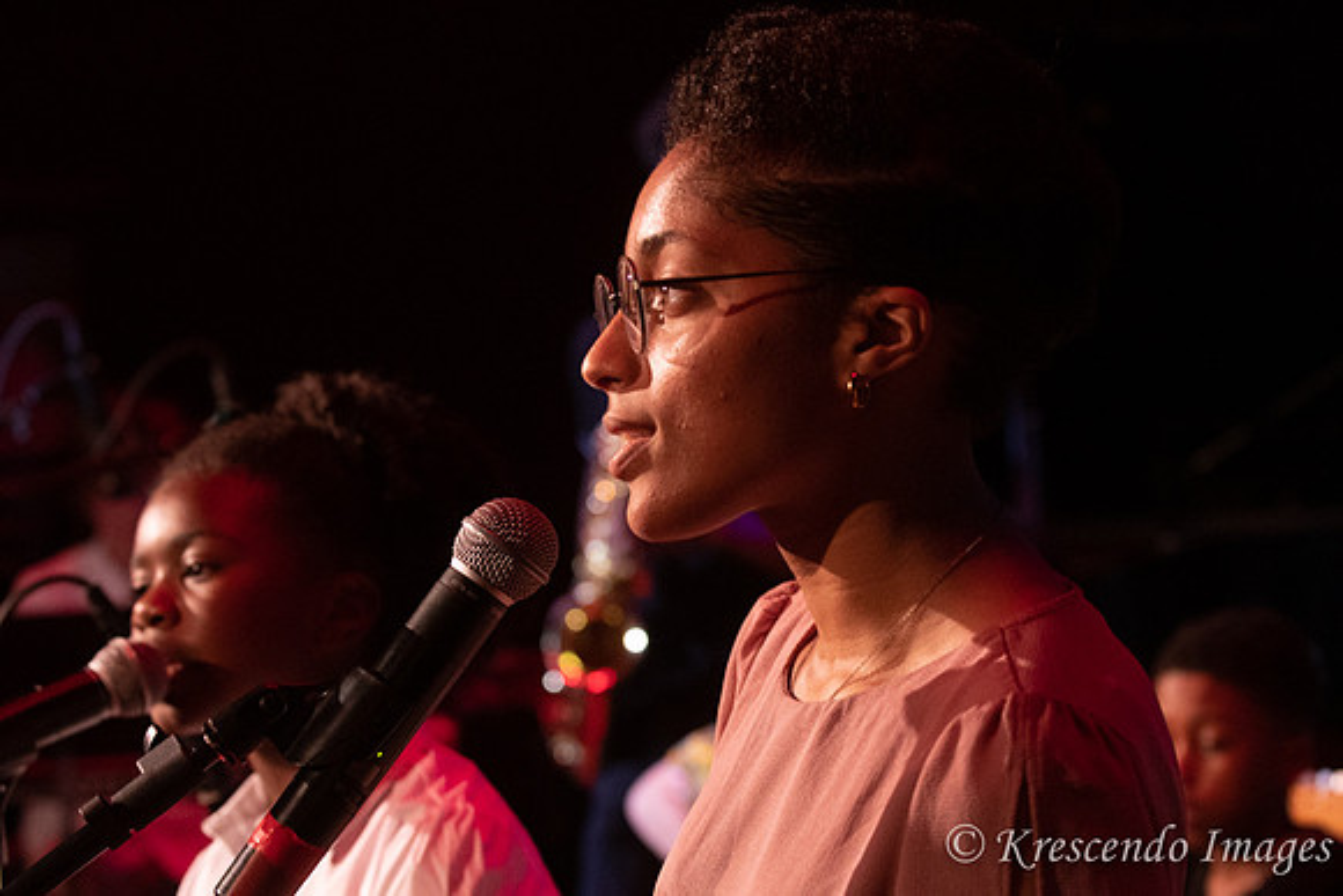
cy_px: 448
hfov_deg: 19.5
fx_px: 3918
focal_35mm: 105
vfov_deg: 13.0
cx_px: 672
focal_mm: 70
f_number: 4
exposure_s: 1/200
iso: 3200
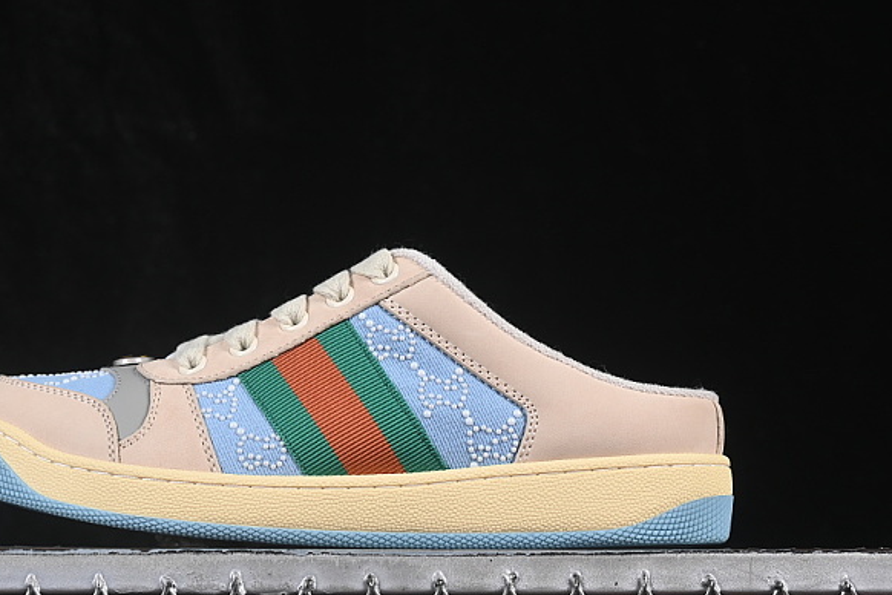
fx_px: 2552
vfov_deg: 13.3
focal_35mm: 103
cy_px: 297
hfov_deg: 19.8
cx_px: 339
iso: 160
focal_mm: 50
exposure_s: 1/80
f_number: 8
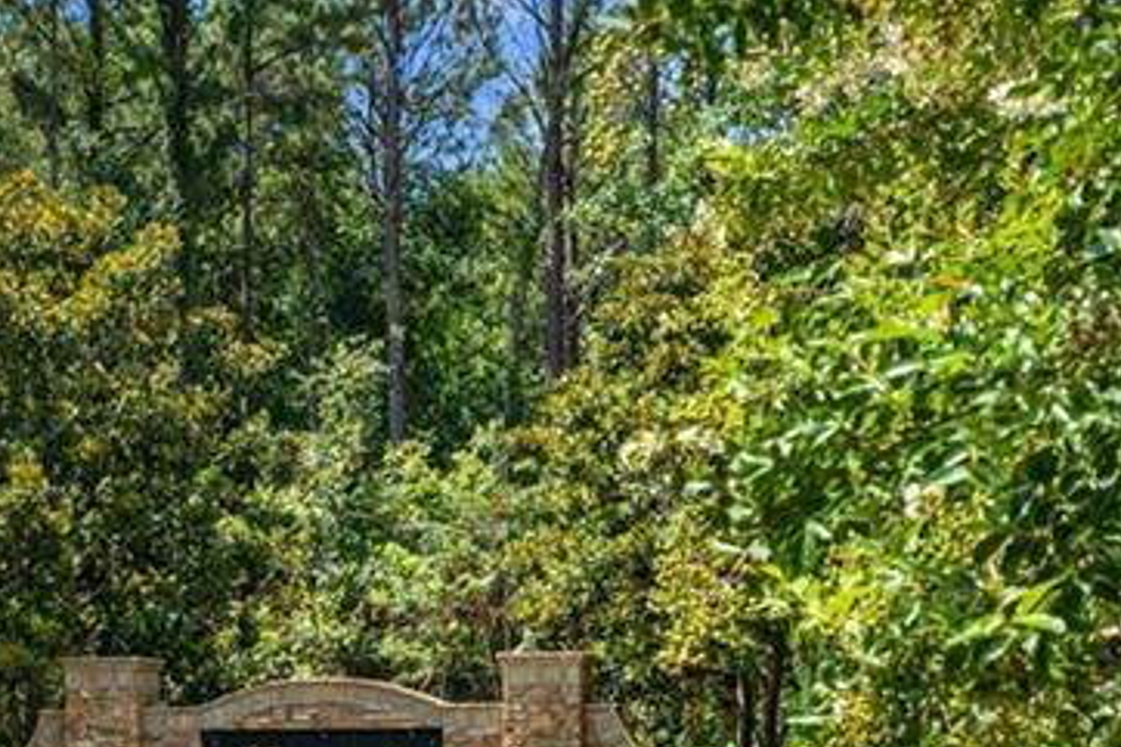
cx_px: 282
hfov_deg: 20.5
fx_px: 3081
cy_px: 756
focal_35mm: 99
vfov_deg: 13.6
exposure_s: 1/2500
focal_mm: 35
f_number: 6.3
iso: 1250
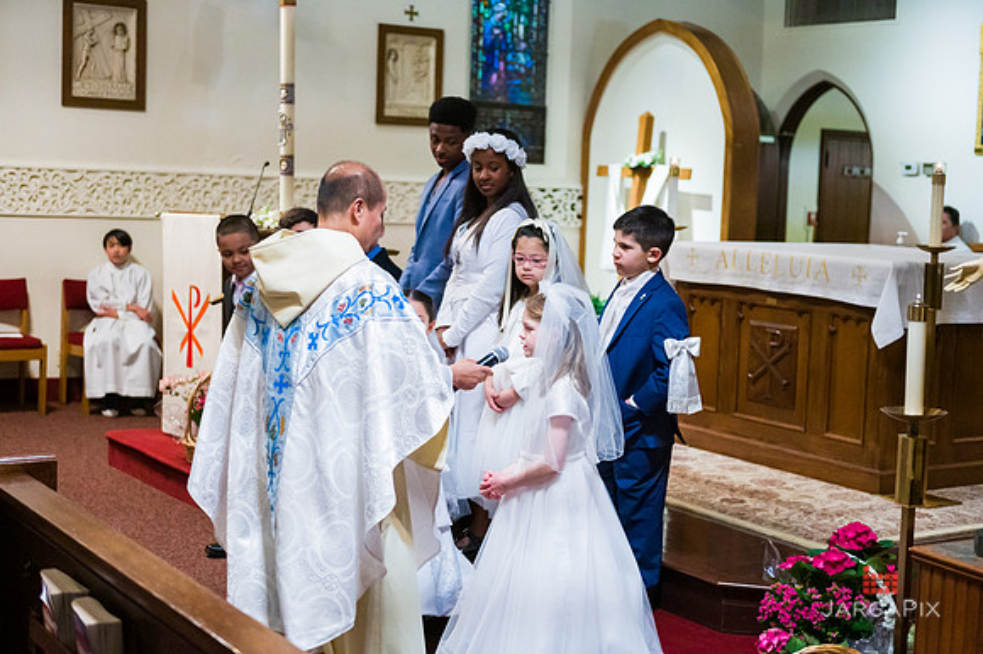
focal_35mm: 55
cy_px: 327
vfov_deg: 24.6
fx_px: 1501
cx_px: 492
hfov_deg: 36.3
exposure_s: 1/400
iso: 6400
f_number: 3.2
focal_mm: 55
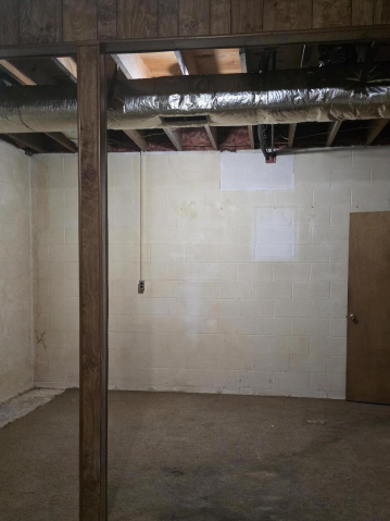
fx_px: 481
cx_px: 213
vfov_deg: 56.5
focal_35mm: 32
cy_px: 306
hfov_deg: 44.1
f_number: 1.7
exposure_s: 1/120
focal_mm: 6.3
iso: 2000
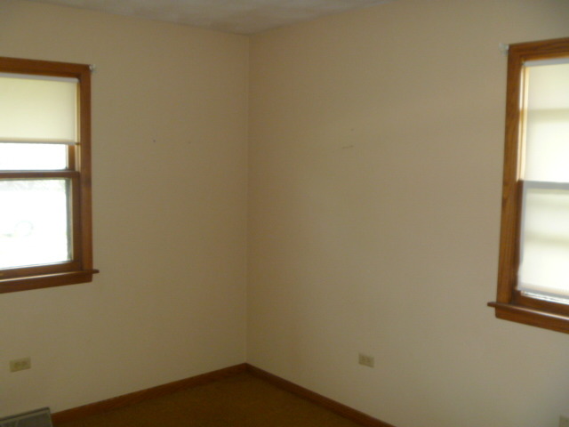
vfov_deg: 40.7
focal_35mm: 35
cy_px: 214
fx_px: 575
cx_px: 284
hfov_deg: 52.6
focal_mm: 6.3
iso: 200
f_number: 3.5
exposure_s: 1/30
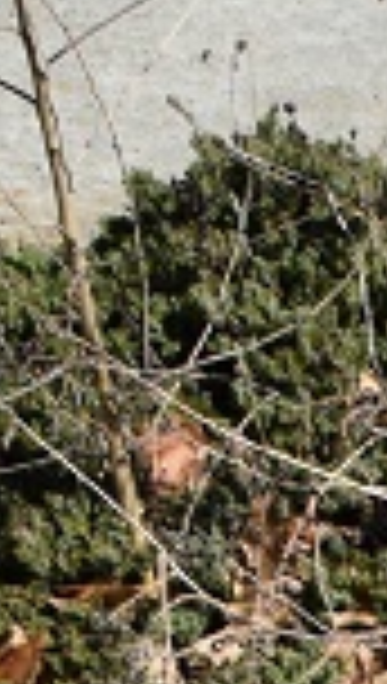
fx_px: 3378
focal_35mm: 186
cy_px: 2187
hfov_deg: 6.1
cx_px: 1094
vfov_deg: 8.9
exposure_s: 1/320
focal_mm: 18
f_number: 9
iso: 200
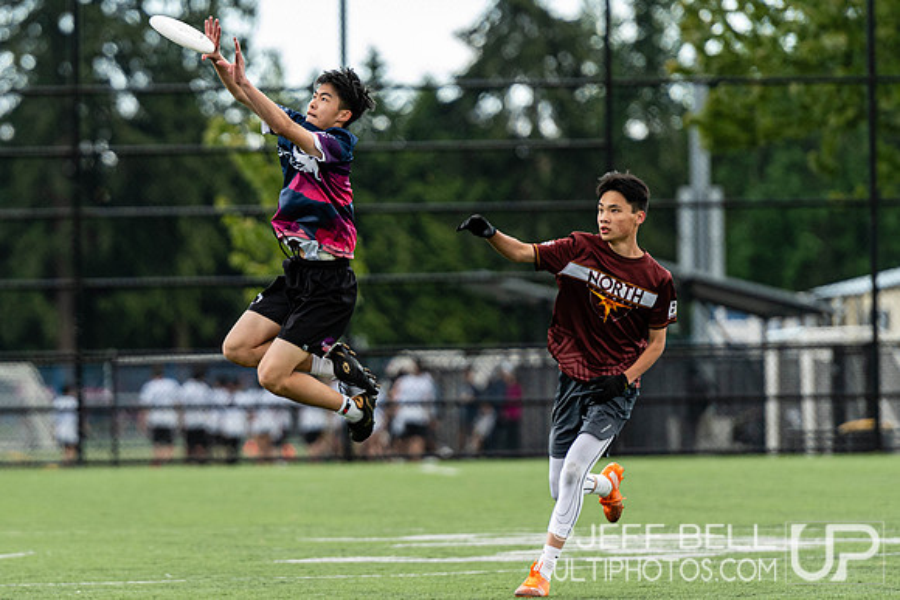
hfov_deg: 5.2
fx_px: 9935
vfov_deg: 3.5
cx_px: 304
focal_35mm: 397
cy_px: 267
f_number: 3.2
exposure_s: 1/1250
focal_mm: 200
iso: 560
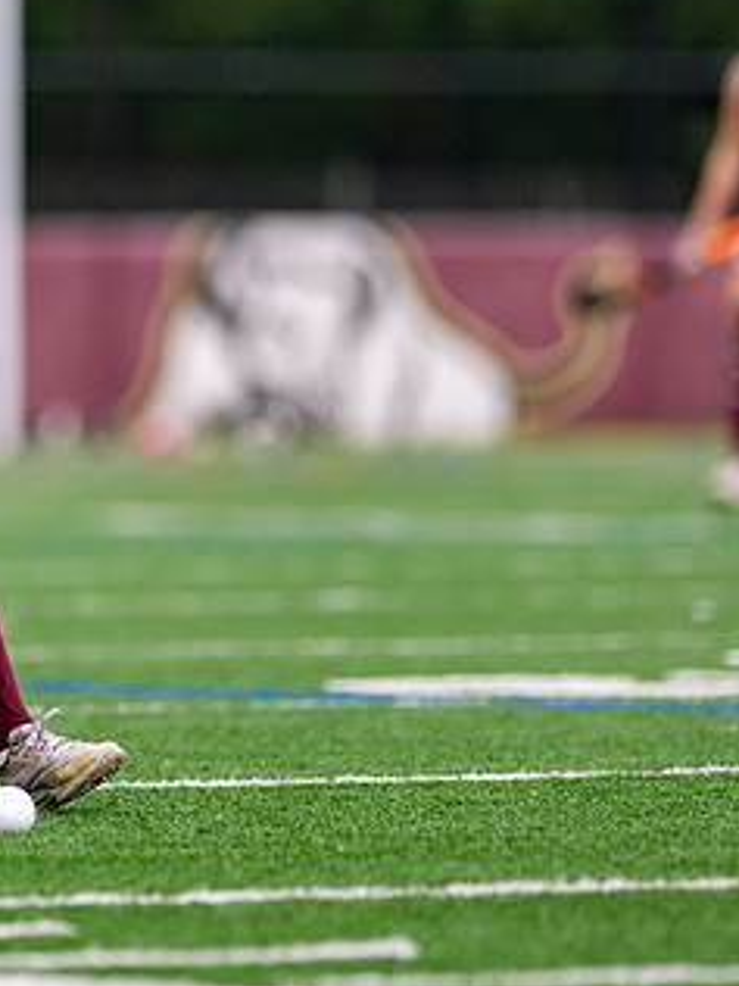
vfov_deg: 2.8
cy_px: 428
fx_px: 19925
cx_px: -242
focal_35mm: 700
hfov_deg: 2.1
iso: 500
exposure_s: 1/1000
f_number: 2.8
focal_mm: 300
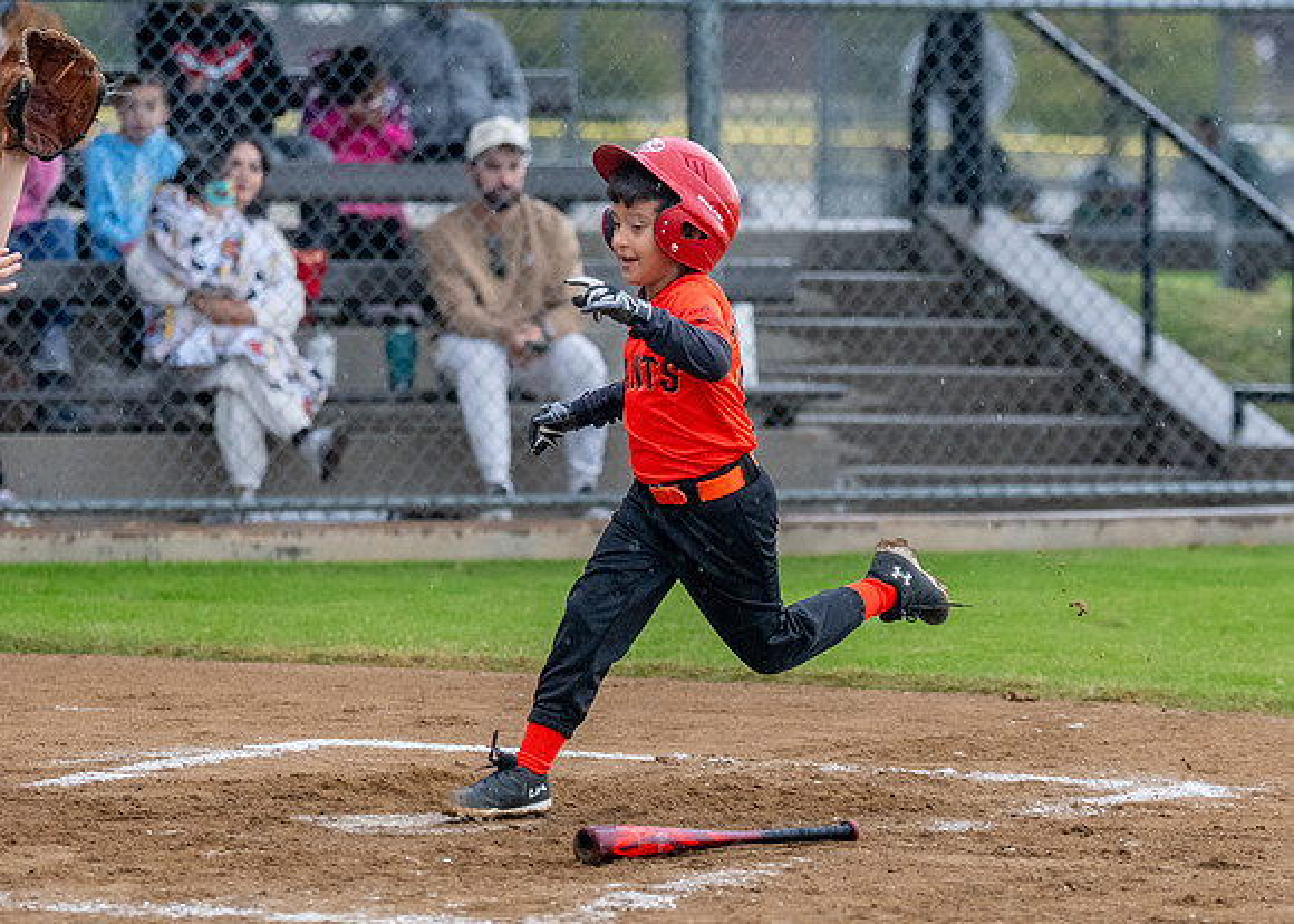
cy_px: 609
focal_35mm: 238
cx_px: 815
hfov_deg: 8.5
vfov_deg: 6.0
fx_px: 8747
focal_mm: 123
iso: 1600
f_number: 2.8
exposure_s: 1/1000
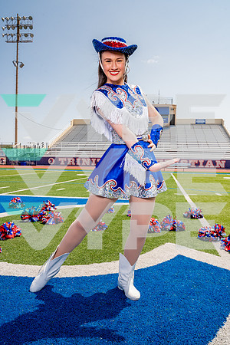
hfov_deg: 41.1
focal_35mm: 32
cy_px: 172
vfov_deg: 58.7
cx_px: 115
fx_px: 307
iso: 200
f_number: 11
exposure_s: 1/250
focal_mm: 32
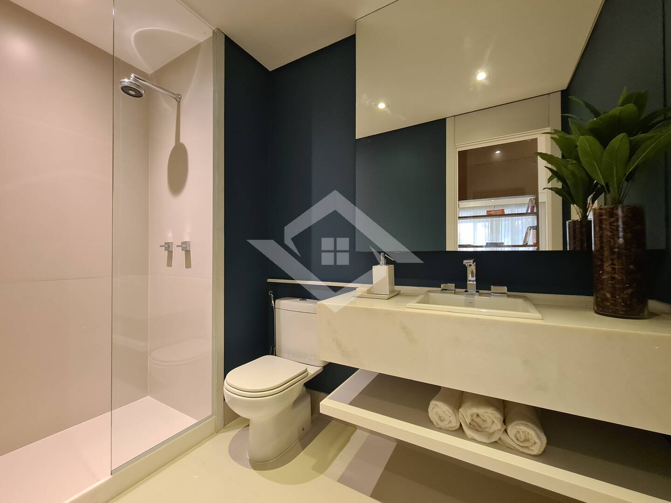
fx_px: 252
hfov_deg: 106.2
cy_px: 252
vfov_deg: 89.9
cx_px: 336
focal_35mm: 13
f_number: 2.2
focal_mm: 2.2
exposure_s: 1/30
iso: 320
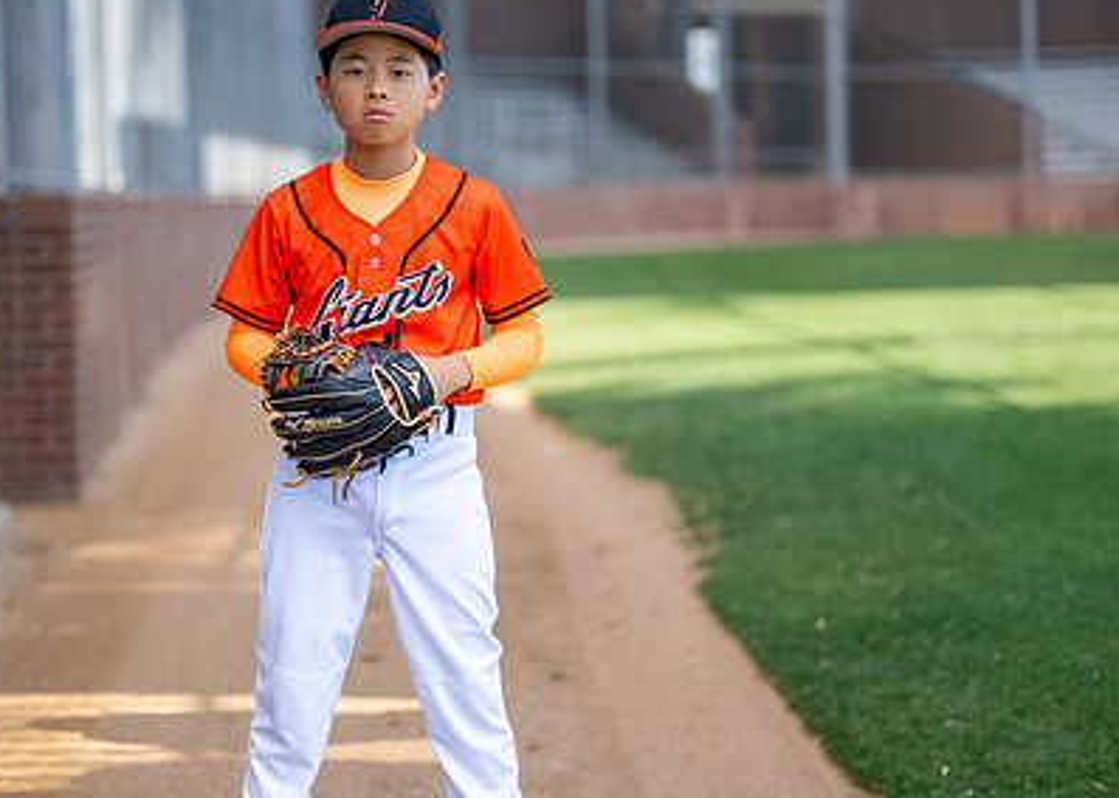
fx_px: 2604
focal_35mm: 82
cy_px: 436
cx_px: 400
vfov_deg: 17.4
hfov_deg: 24.2
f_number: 1.2
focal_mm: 50
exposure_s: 1/2000
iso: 125
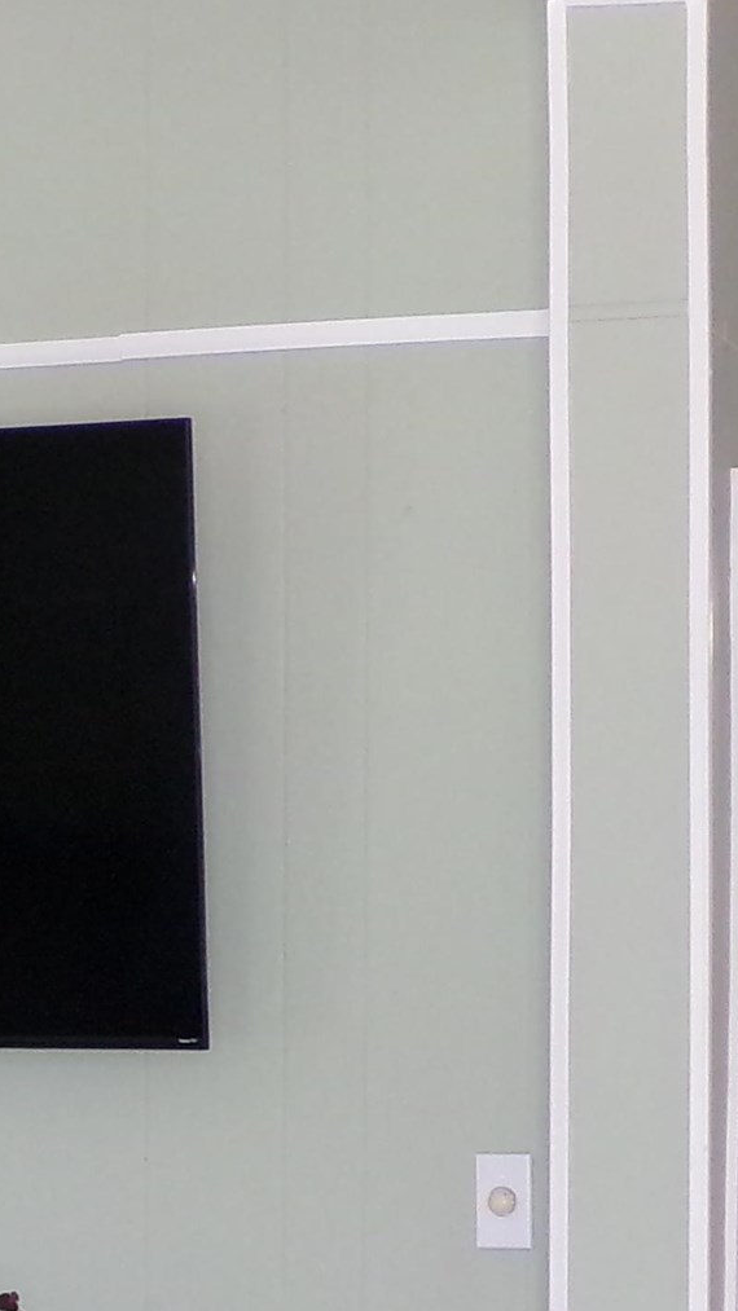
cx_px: -316
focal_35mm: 109
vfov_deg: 19.4
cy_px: 1095
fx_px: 3791
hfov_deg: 10.8
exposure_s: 1/52
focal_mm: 5.9
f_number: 3.4
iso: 200
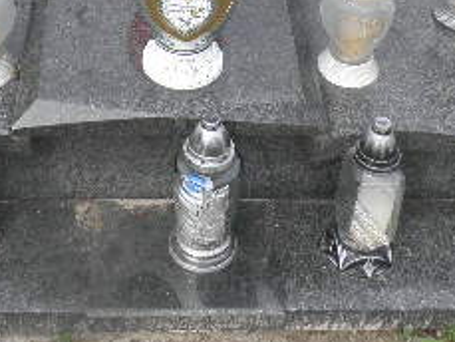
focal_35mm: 67
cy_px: -89
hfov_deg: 28.9
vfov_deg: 20.3
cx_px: 199
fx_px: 881
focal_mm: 4.3
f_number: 8.3
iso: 64
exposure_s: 1/80
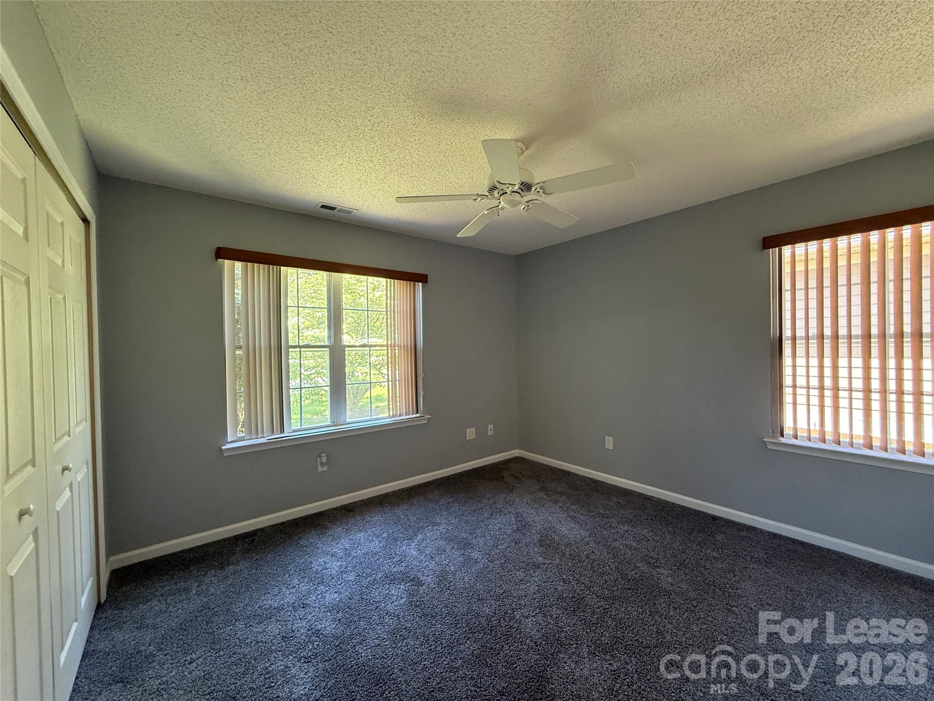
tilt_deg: -0.6
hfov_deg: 102.1
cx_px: 467
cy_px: 350
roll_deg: +1.2
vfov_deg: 85.7
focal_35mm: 14
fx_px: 378
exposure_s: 1/68
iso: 400
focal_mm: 2.22
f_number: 2.2
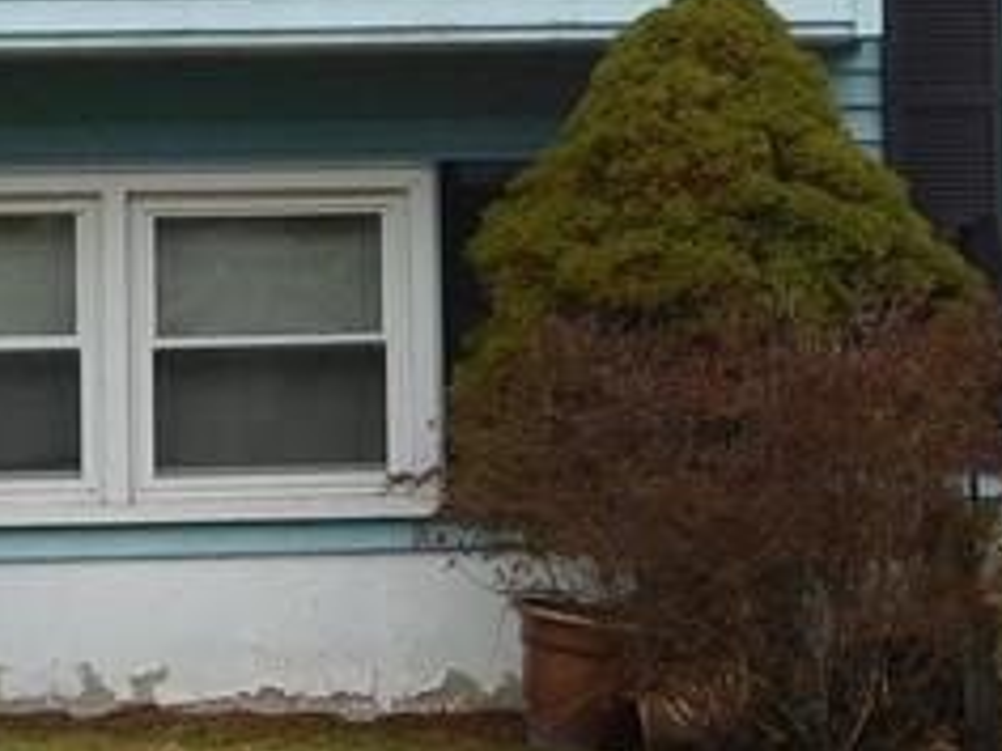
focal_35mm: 217
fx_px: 6281
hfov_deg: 9.0
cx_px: 1134
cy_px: 81
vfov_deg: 6.8
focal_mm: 8.9
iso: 125
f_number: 4.1
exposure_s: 1/30
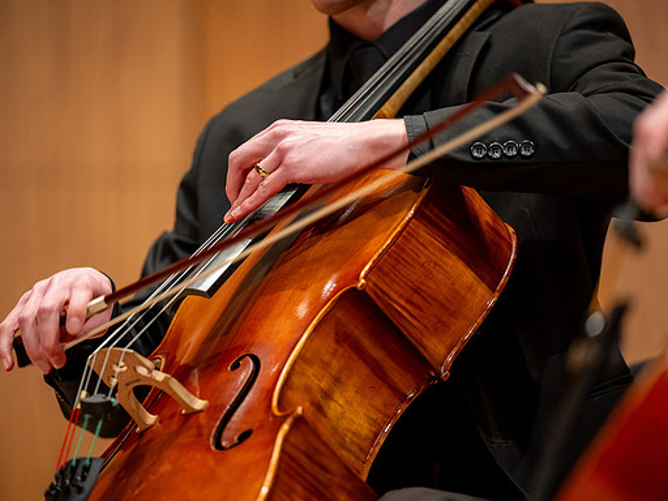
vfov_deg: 6.8
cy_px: 251
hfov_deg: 9.1
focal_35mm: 218
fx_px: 4207
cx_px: 342
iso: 1000
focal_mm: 200
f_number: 2.8
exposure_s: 1/200
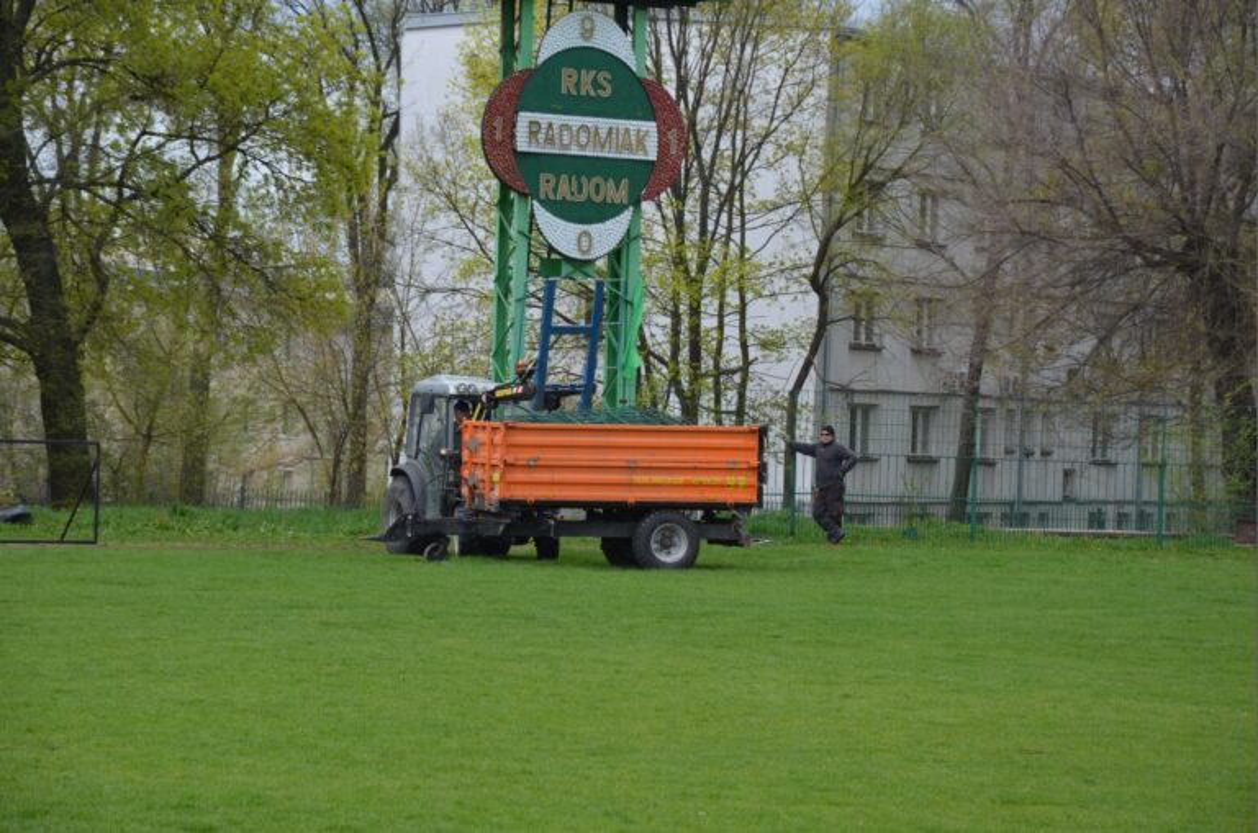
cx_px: 629
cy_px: 416
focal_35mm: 158
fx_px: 5493
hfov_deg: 13.1
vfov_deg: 8.7
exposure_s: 1/250
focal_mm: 105
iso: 200
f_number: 8
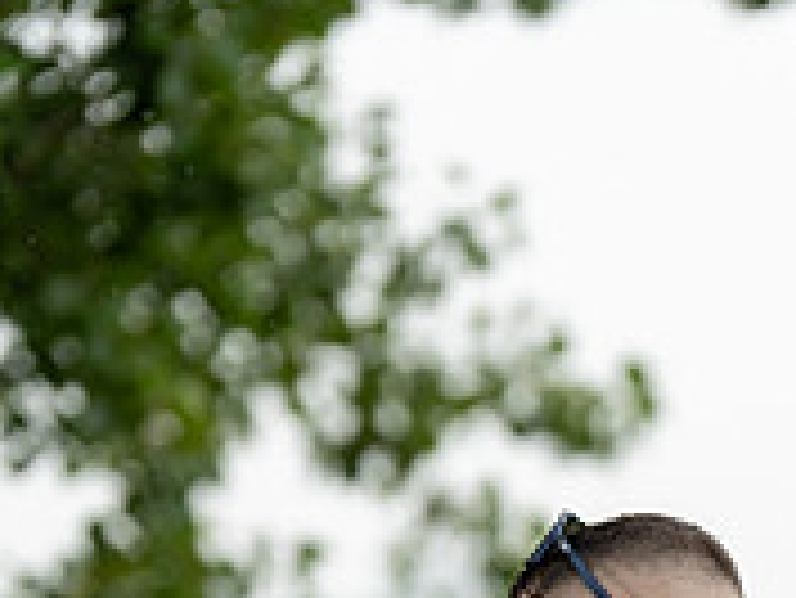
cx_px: 625
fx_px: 7801
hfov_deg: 5.8
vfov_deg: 4.4
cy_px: 949
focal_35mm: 339
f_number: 3.2
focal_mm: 139
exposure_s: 1/1000
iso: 1000
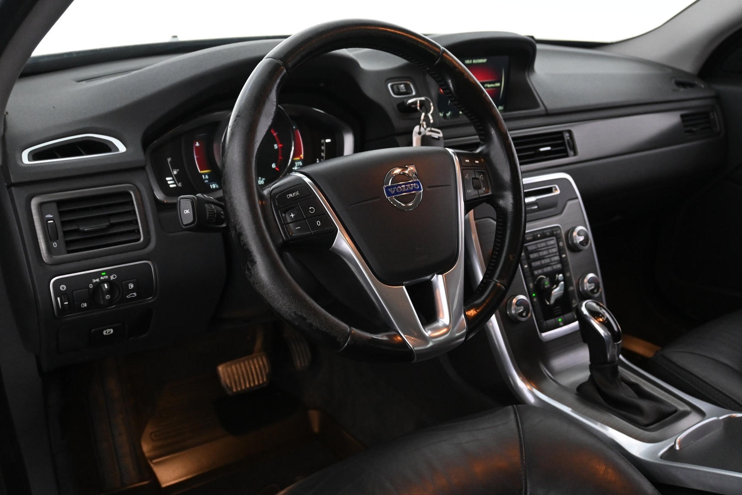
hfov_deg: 55.1
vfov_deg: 38.4
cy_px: 248
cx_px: 371
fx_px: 711
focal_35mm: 34
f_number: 4.2
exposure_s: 1/40
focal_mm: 23
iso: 2200
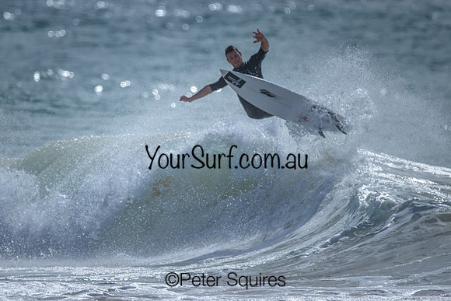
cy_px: 143
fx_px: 13771
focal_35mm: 1099
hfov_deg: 1.9
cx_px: 217
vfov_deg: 1.3
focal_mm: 800
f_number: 6.3
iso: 80
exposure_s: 1/2000
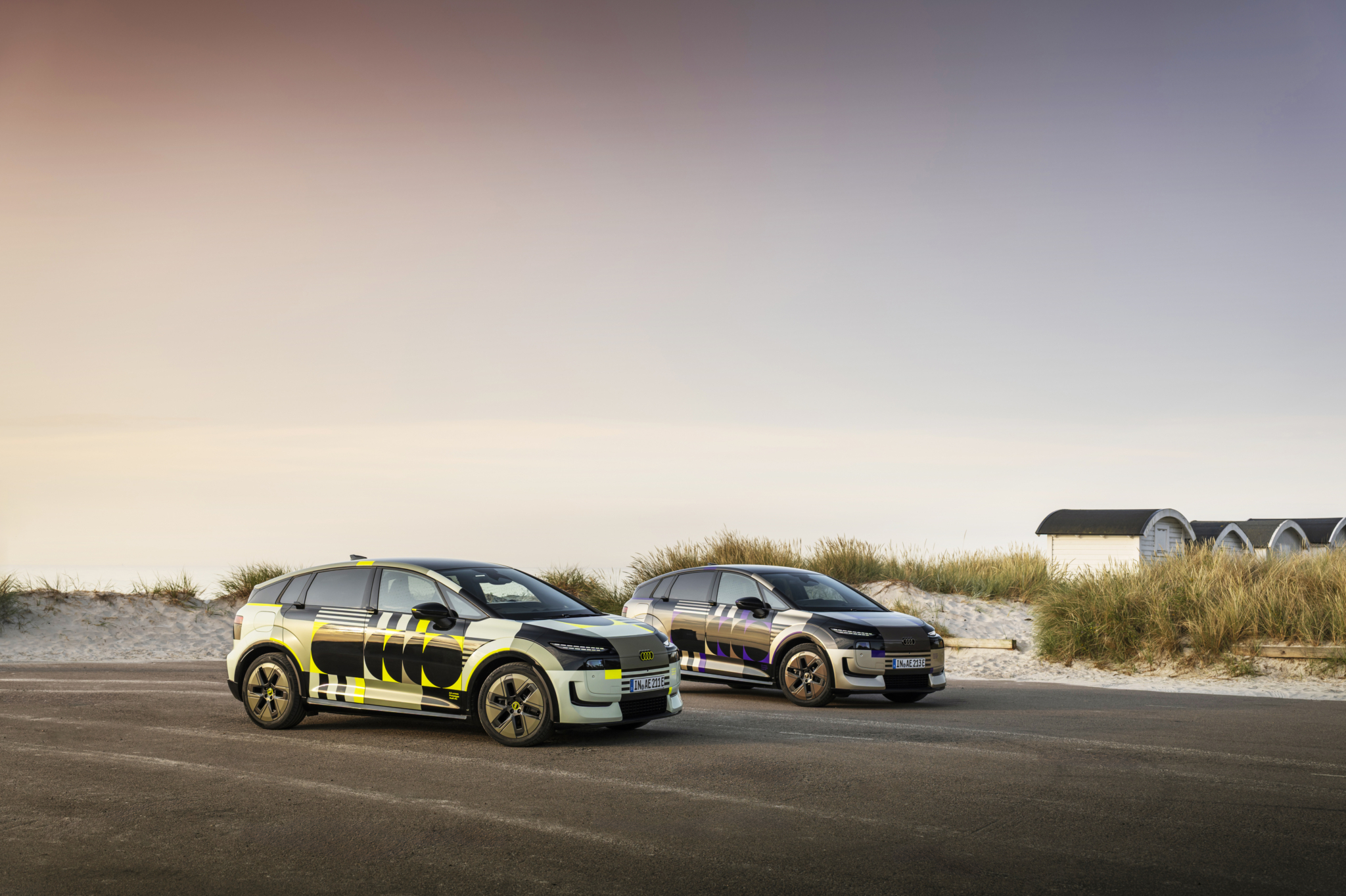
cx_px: 673
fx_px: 1719
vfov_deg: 29.2
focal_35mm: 46
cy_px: 448
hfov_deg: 42.8
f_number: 4.5
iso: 125
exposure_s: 1/160
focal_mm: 46
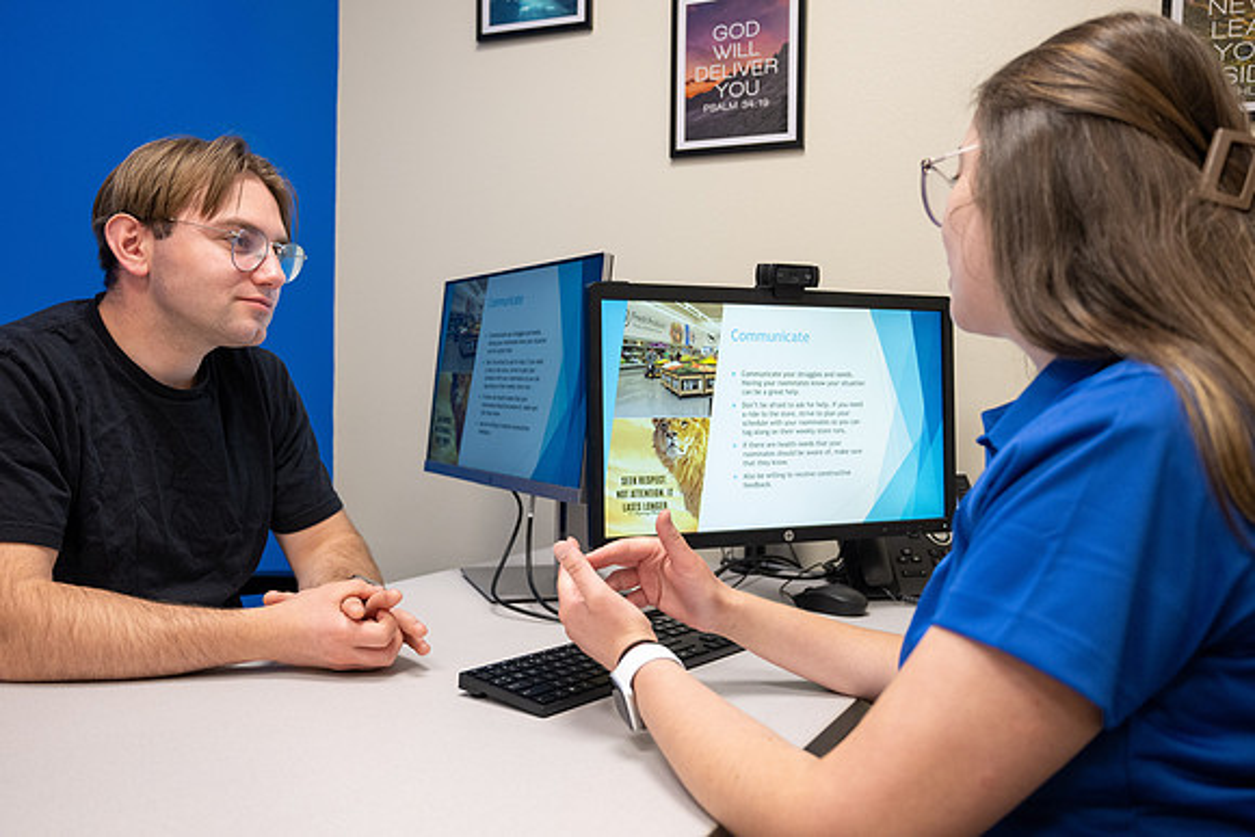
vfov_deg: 41.7
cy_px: 418
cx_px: 628
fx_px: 1098
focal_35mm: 32
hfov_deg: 59.5
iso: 1600
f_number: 4
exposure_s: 1/200
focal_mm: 31.5
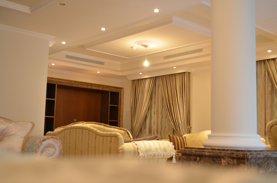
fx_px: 346
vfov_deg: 29.7
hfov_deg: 43.7
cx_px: 138
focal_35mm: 45
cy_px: 92
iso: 640
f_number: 4.5
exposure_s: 1/6
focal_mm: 30
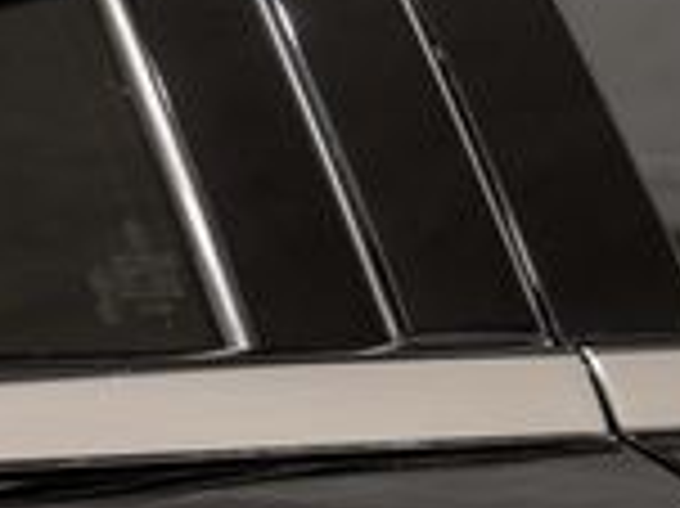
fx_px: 4887
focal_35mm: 249
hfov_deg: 7.8
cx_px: 1031
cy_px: 461
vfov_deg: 5.9
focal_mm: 61
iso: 320
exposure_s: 1/60
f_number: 5.6
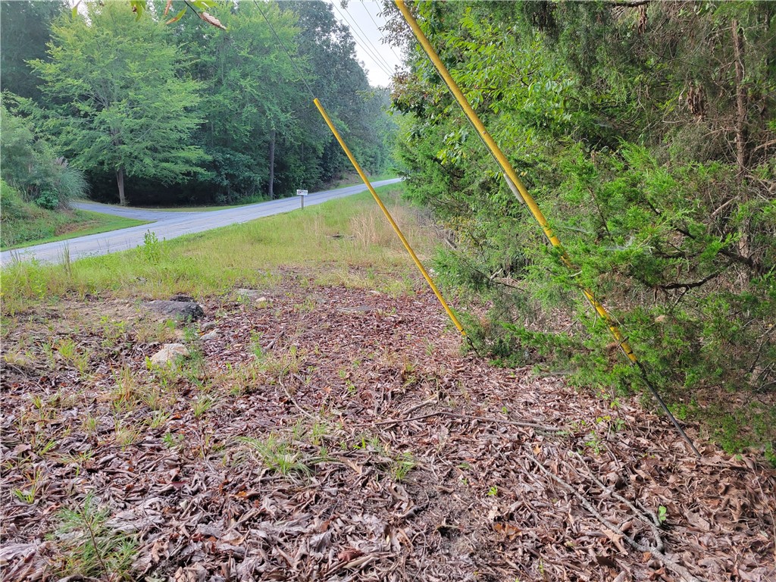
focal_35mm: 26
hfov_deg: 67.3
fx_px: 583
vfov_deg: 53.1
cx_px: 388
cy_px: 291
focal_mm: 5.4
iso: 200
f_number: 1.8
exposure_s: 1/120
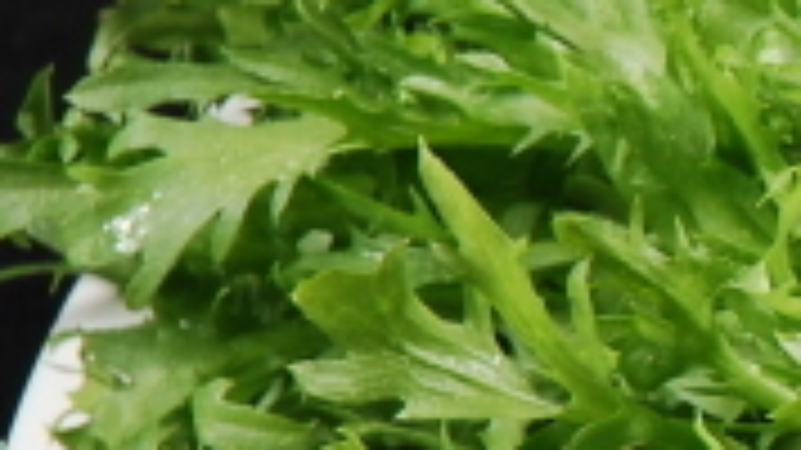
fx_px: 13419
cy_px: 317
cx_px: 2052
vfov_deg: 1.9
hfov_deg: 3.4
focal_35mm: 632
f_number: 11
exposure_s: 1/125
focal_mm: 70
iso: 100
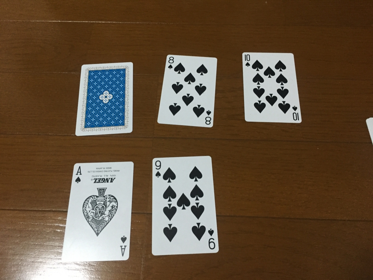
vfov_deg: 48.2
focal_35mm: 29
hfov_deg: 61.7
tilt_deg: -64.6
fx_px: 312
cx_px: 186
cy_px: 140
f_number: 2.2
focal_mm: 4.15
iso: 200
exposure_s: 1/30
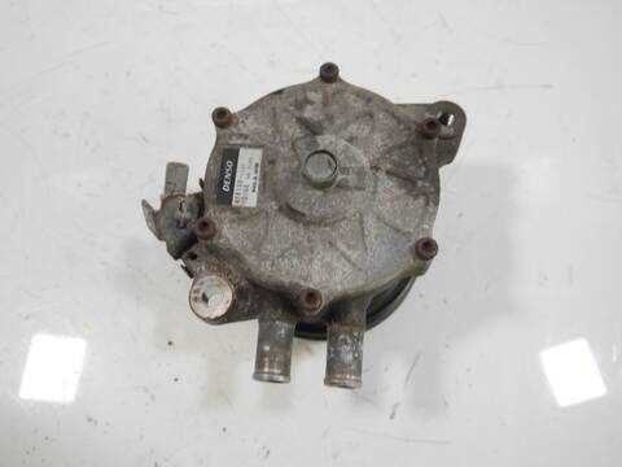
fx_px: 539
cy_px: 234
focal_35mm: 30
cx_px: 311
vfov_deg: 46.8
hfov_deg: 60.0
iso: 500
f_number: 3.6
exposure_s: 1/60
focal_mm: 15
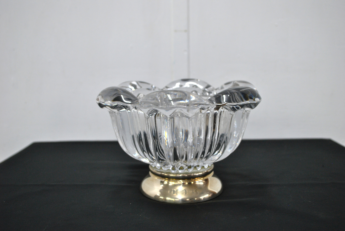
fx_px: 374
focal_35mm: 39
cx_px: 172
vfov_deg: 34.3
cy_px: 116
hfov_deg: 49.5
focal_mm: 26
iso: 400
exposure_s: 1/30
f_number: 4.2
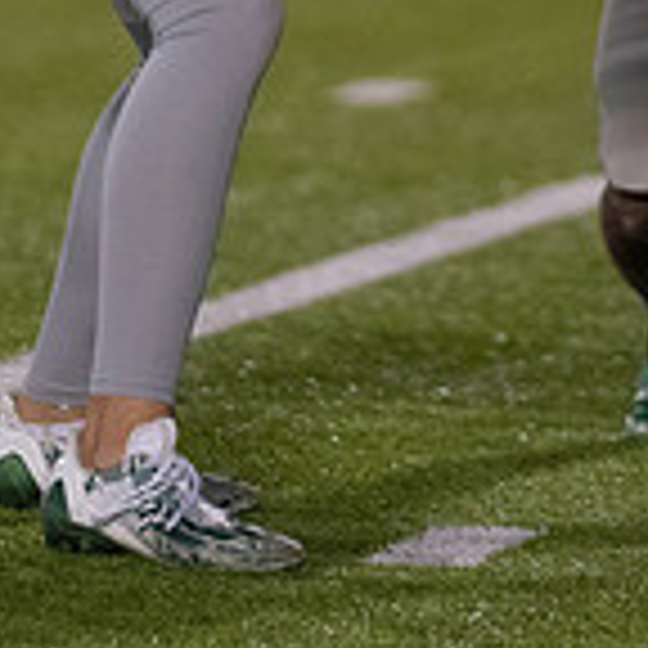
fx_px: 19887
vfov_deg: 1.9
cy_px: -323
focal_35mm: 939
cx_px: 386
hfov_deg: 1.9
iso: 5000
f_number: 2.8
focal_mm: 200
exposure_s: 1/1250
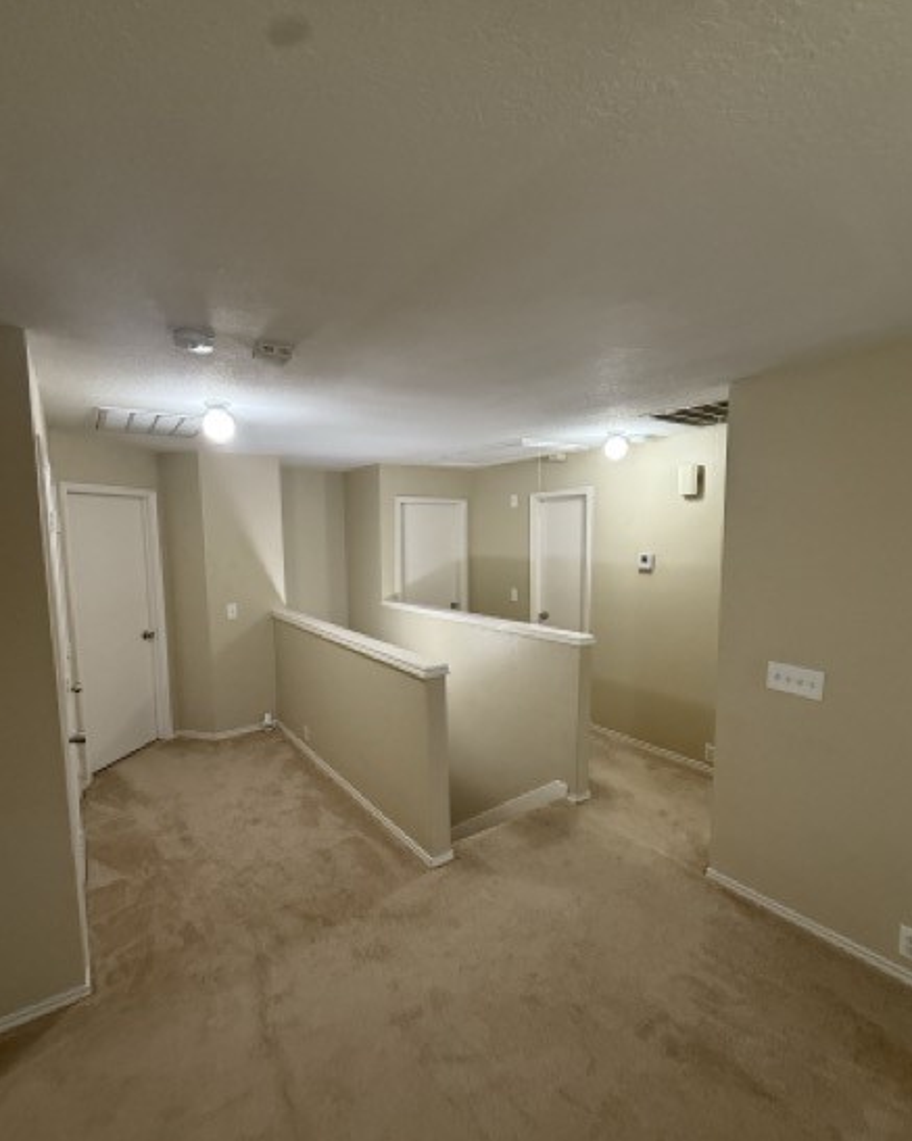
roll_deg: +0.7
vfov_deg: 93.1
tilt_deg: -5.2
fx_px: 540
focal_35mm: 16
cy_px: 592
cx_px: 451
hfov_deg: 80.3
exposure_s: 1/60
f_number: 2.2
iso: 250
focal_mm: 2.22
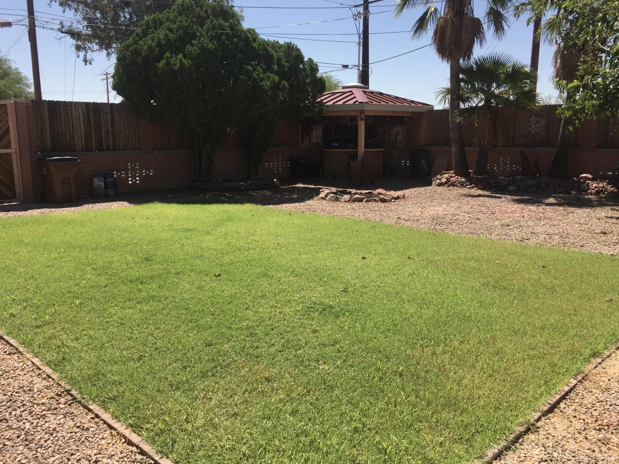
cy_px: 232
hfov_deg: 61.7
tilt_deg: -10.3
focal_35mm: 29
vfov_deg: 48.2
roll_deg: -0.3
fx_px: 519
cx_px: 310
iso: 40
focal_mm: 4.15
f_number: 2.2
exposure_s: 1/2083
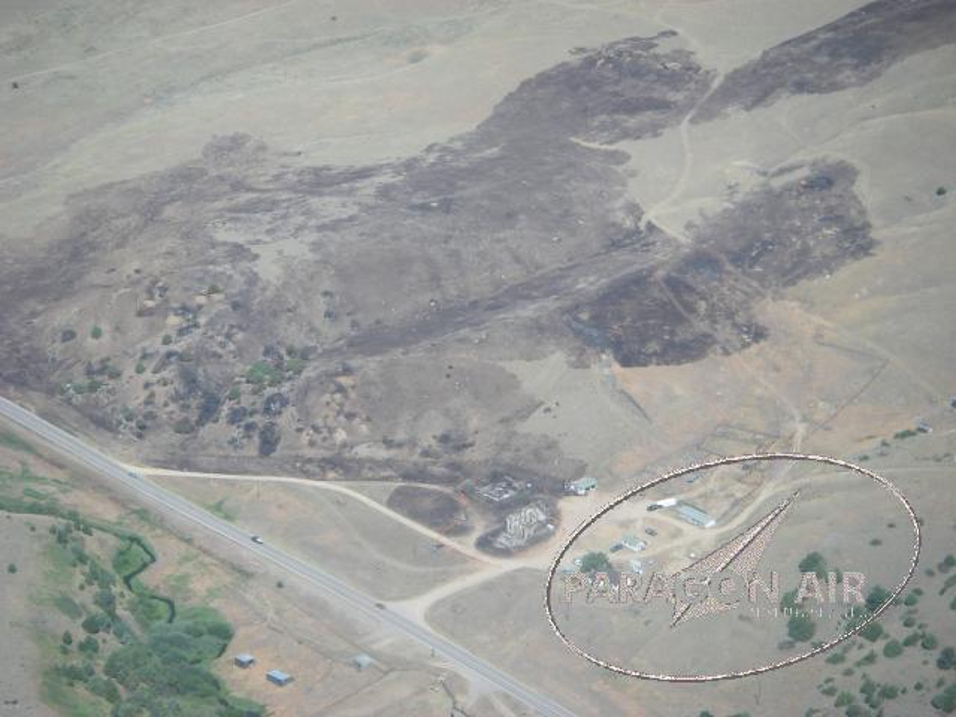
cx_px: 478
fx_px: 2679
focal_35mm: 97
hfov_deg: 20.2
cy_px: 358
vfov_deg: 15.2
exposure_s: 1/320
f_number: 3.9
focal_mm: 16
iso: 64
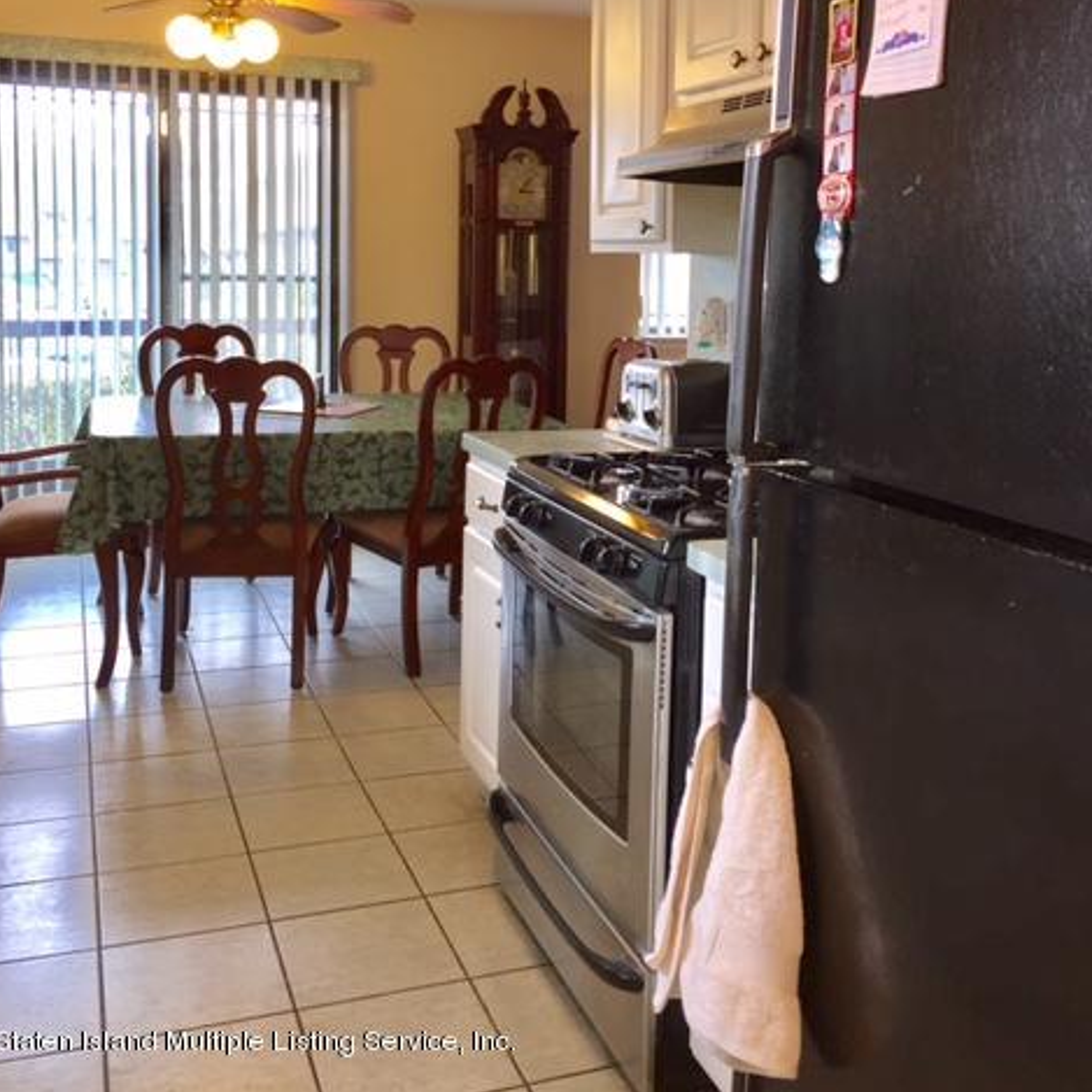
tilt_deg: -4.6
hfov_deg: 47.2
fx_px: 1249
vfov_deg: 46.4
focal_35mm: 35
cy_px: 352
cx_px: 538
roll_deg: -1.5
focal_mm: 4.15
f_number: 2.2
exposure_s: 1/30
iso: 40
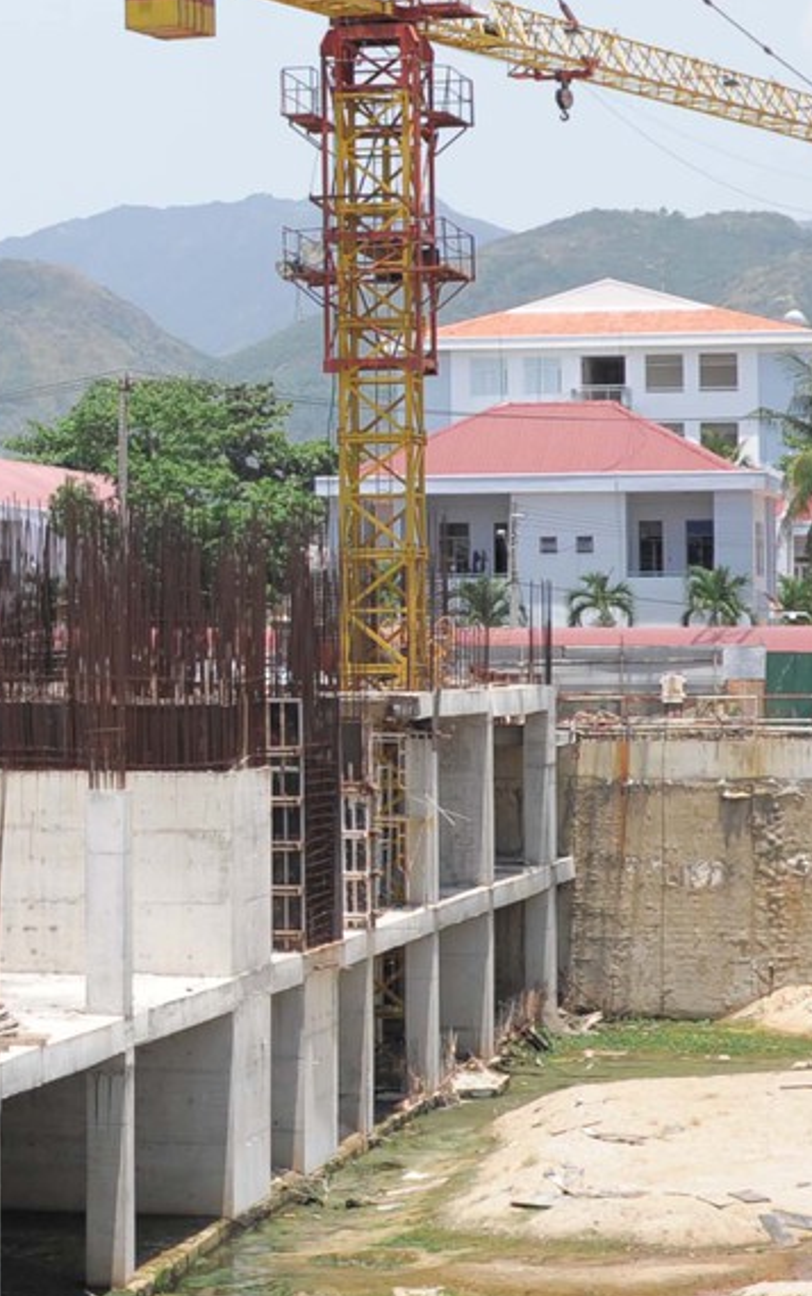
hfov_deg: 10.0
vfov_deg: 16.6
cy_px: 422
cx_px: -562
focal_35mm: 125
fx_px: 4419
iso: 200
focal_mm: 35
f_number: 4
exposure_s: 1/1250
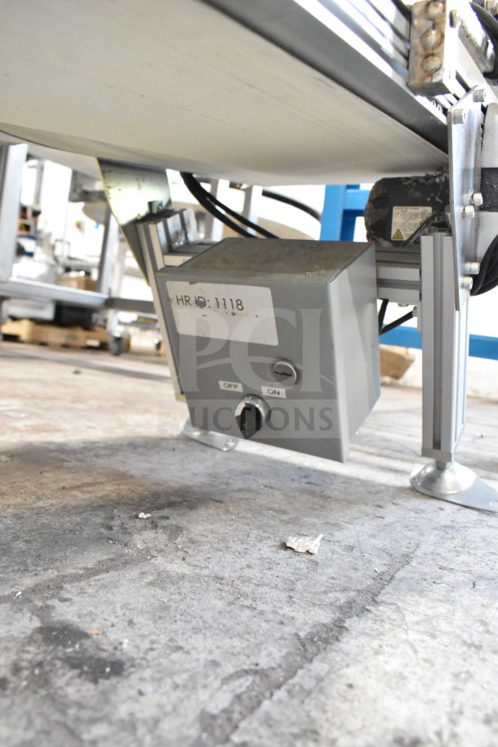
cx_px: 249
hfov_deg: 47.9
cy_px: 374
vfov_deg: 67.4
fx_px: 560
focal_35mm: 27
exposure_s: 1/160
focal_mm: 18
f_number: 6.3
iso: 6400
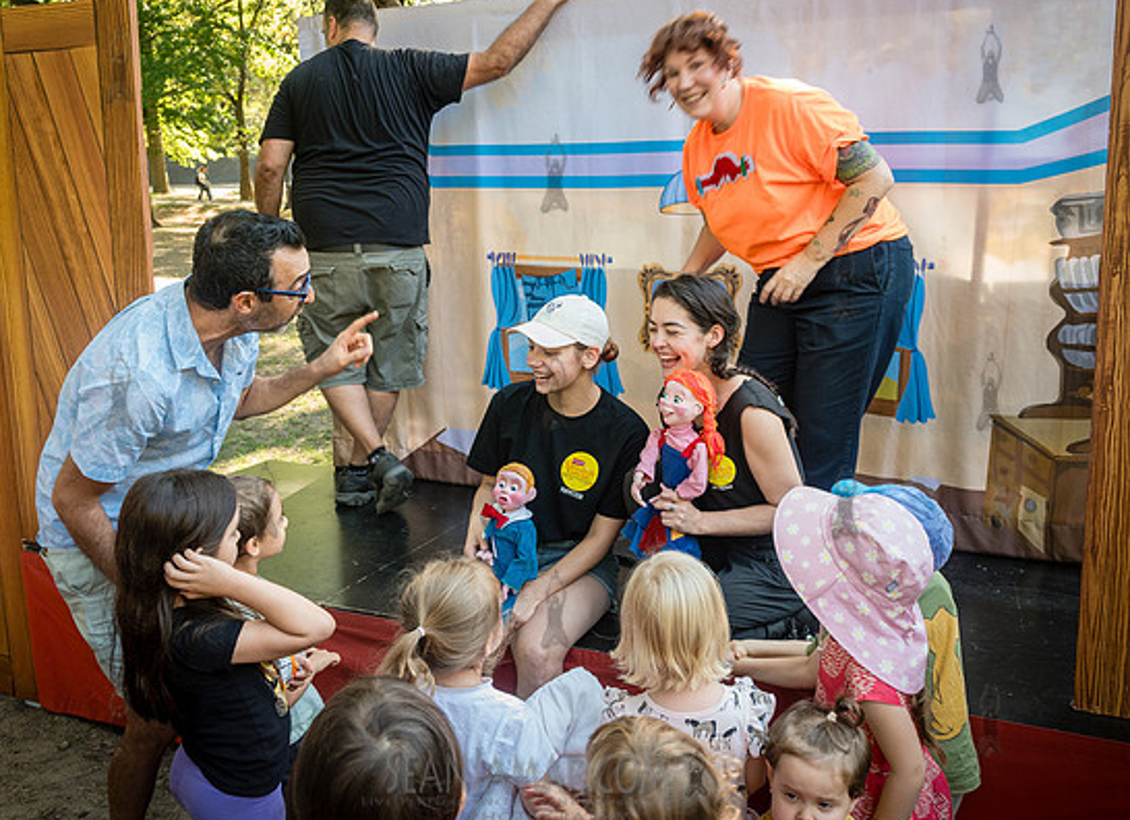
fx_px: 936
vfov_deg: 47.3
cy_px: 394
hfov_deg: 62.2
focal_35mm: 29
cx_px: 545
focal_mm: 24
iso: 1000
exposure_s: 1/100
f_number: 5.6
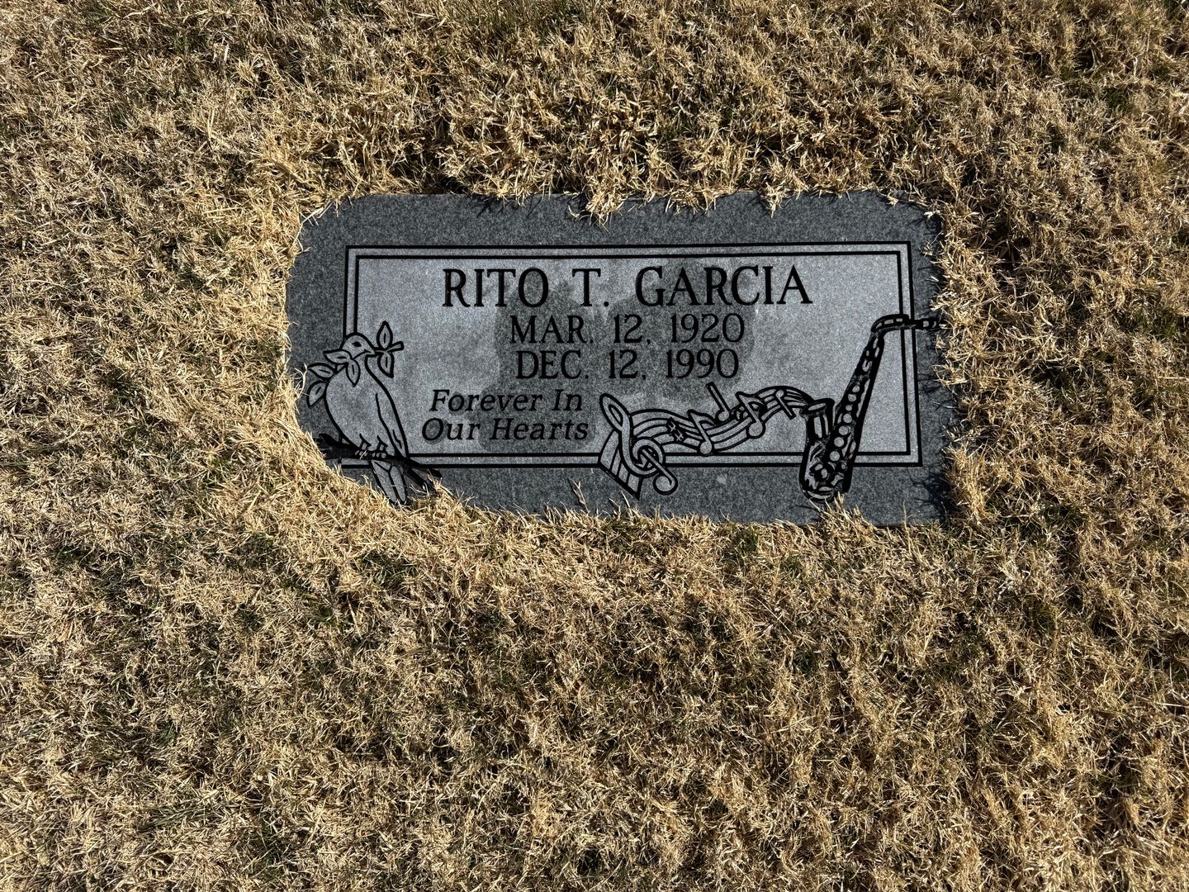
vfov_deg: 56.8
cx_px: 594
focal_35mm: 24
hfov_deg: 71.6
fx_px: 824
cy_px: 446
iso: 80
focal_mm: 6.76
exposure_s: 1/6173
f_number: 1.78
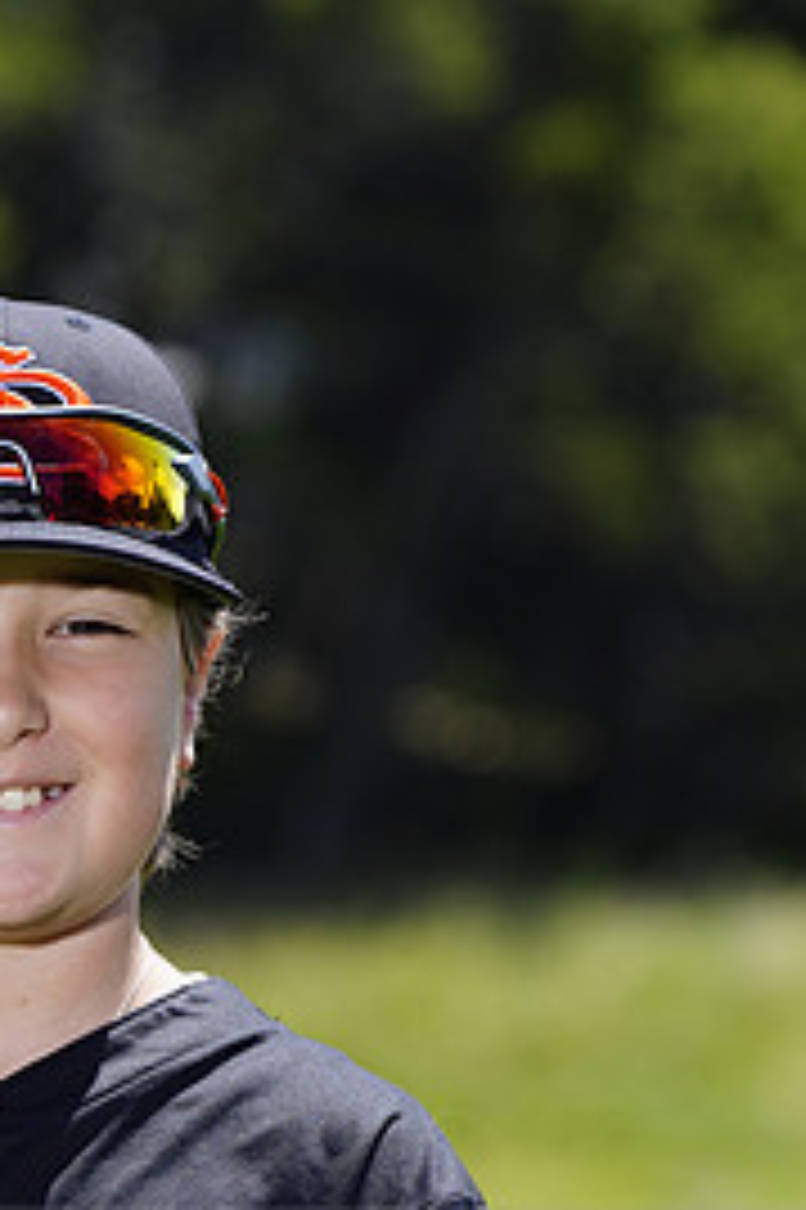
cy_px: 1268
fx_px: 13046
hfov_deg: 3.5
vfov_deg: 5.3
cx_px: -43
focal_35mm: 388
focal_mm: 180
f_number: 6.3
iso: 100
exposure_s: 1/250
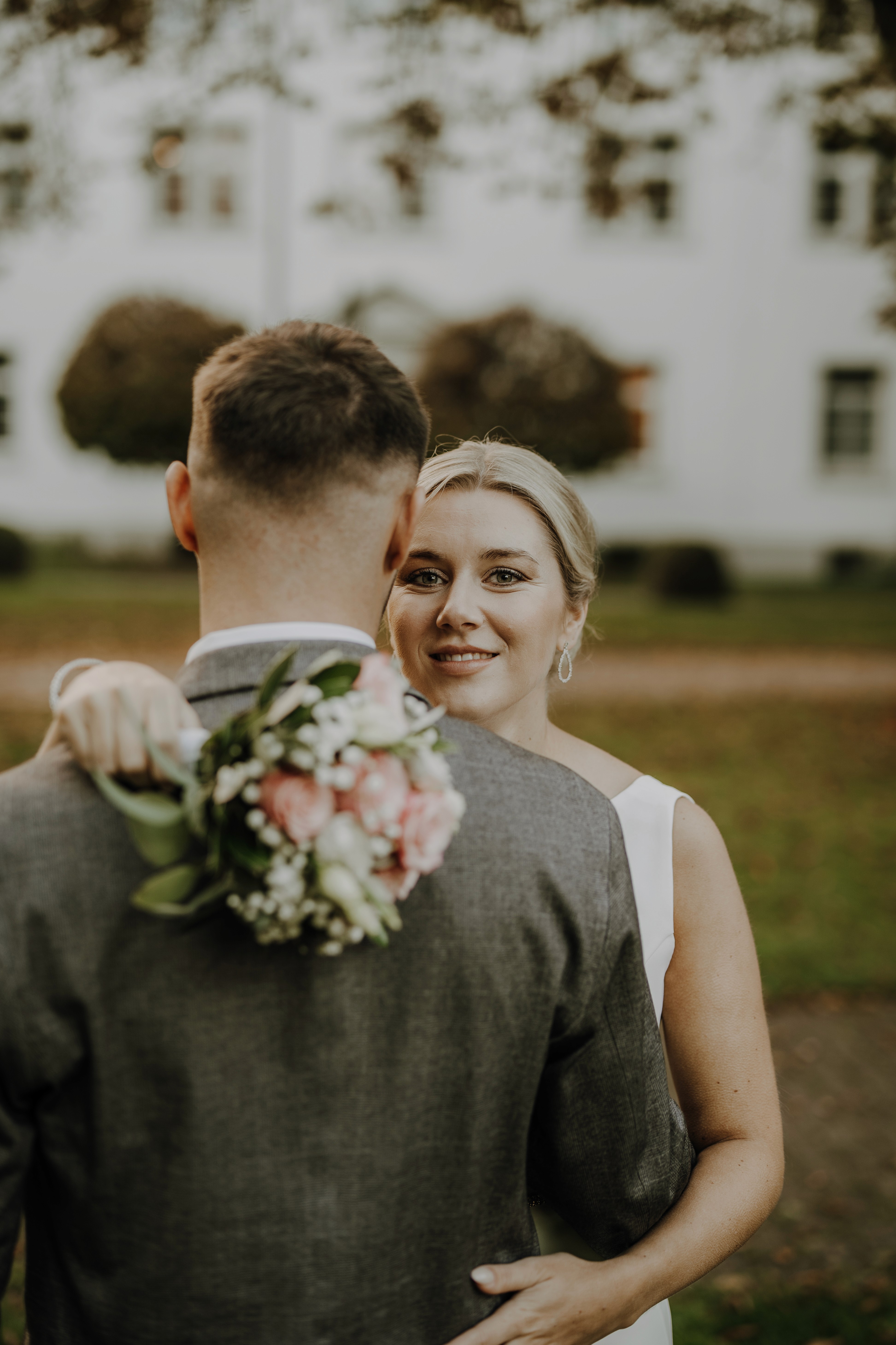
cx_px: 448
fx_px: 1866
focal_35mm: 50
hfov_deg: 27.0
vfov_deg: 39.6
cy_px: 672
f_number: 1.8
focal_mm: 50
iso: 100
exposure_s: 1/200
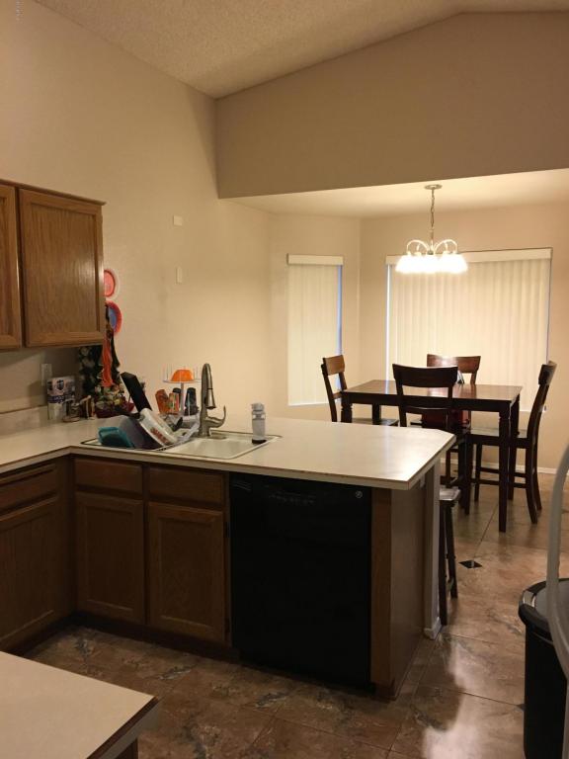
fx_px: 636
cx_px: 284
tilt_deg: -4.2
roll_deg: +0.6
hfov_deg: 48.2
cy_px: 380
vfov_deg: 61.7
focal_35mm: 29
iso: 125
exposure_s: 1/30
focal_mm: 4.15
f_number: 2.2
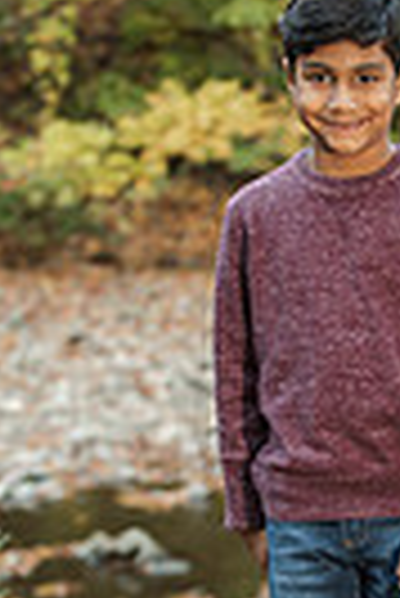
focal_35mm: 264
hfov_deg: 5.2
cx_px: 413
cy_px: 436
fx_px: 4388
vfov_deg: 7.8
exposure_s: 1/125
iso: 640
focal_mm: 78
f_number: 4
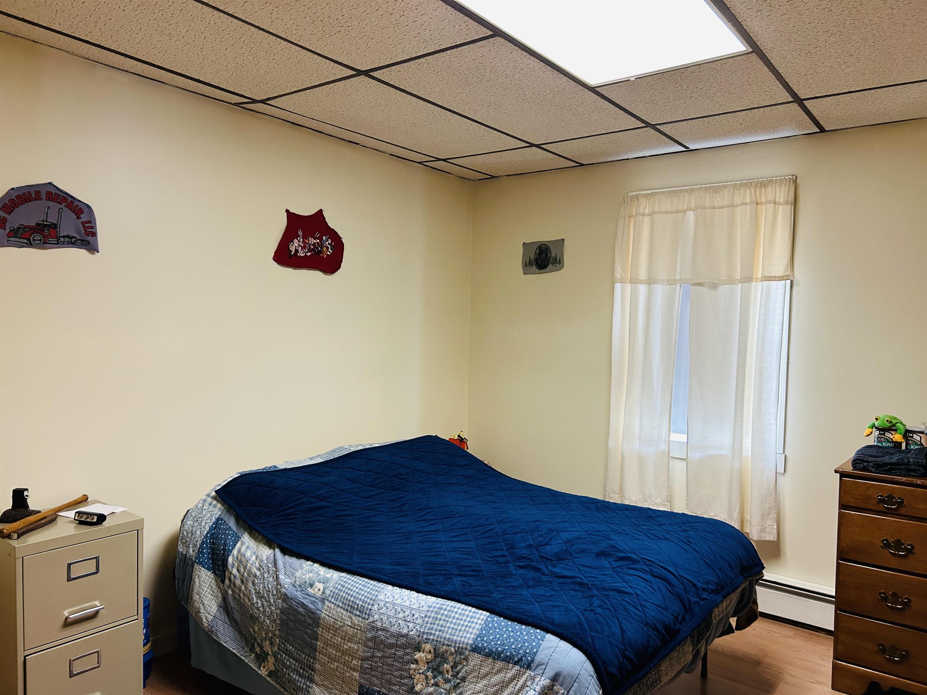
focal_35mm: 26
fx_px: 696
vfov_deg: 53.1
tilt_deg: -0.5
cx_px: 464
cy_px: 348
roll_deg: -1.0
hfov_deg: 67.3
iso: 200
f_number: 1.5
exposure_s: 1/60
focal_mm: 5.7
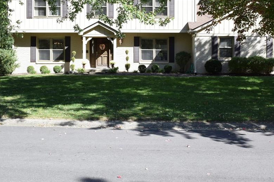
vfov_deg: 31.0
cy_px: 69
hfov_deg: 45.3
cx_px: 158
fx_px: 327
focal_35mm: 43
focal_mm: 22
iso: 400
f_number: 11
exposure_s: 1/160
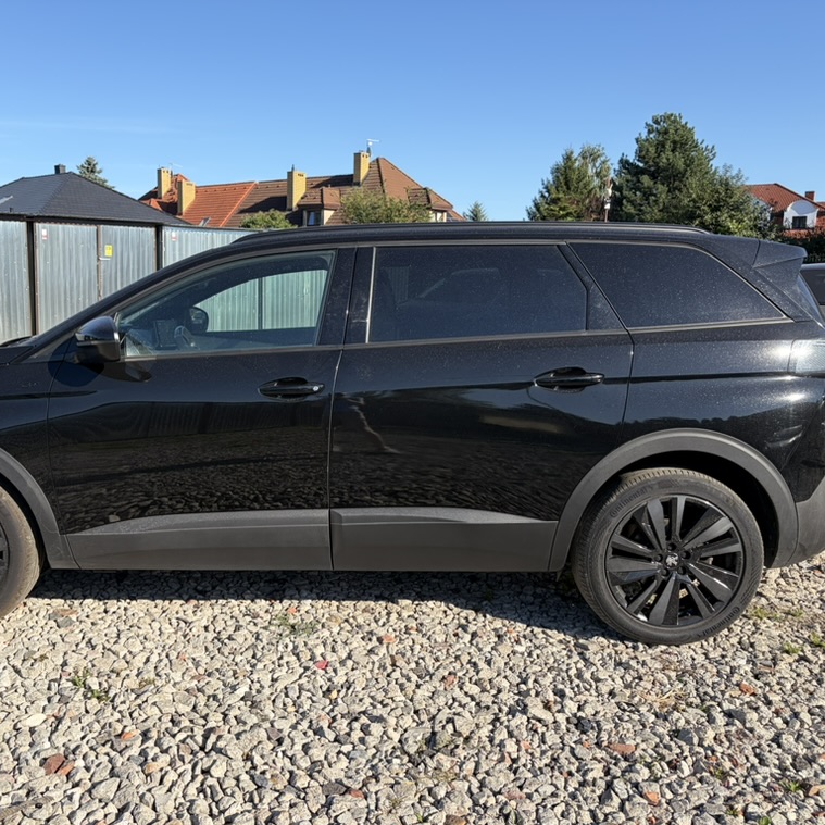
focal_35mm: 31
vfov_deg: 52.5
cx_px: 322
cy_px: 416
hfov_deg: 52.1
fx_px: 836
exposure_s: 1/2451
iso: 50
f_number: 1.6
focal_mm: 5.96
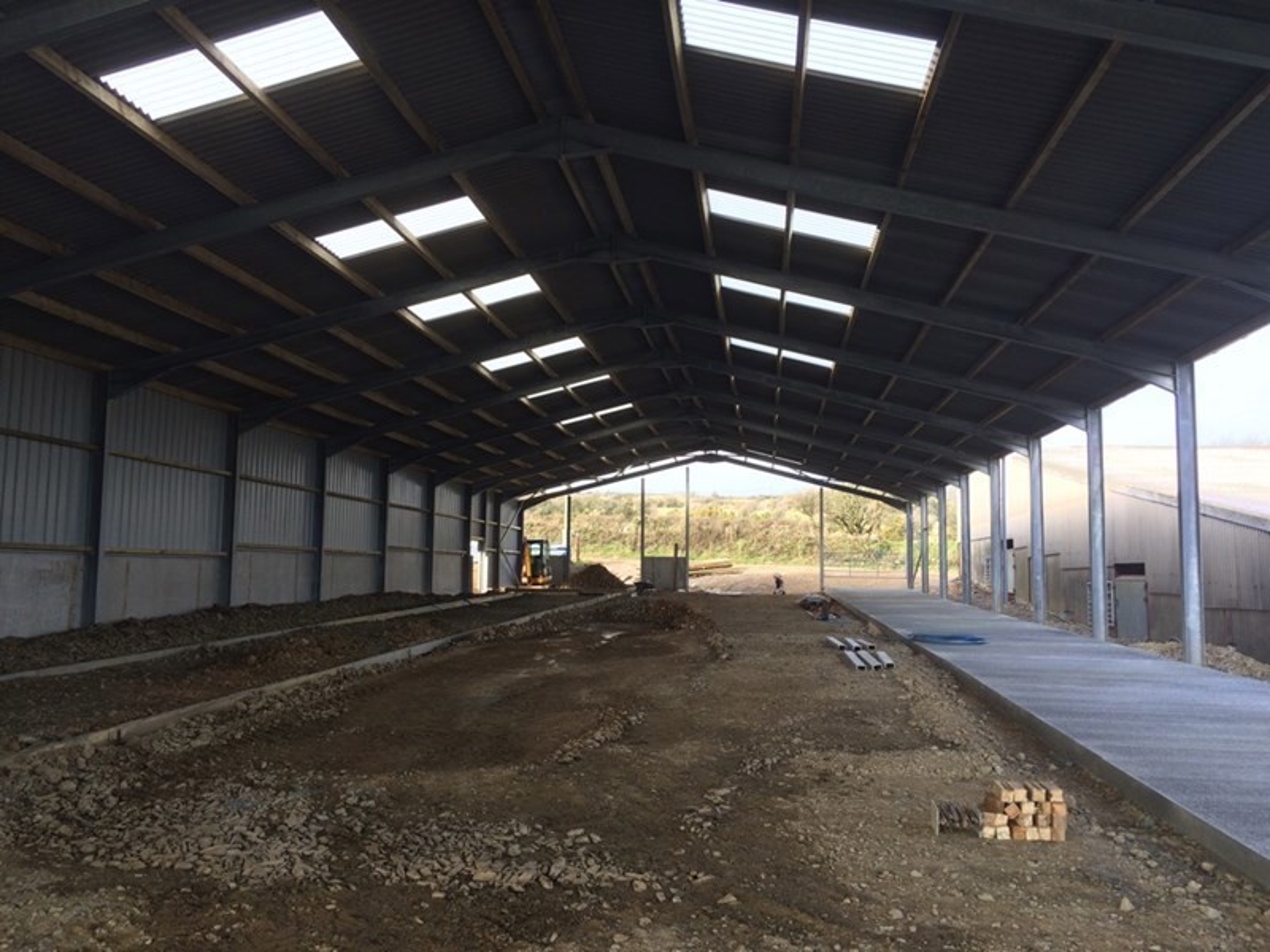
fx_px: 1064
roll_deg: +0.5
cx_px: 635
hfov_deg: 61.7
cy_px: 476
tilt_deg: +4.8
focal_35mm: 29
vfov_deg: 48.2
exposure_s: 1/120
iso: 32
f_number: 2.2
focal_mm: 4.15
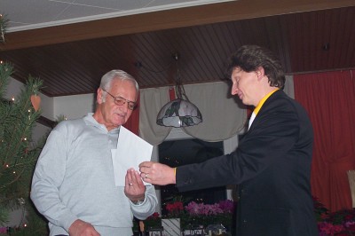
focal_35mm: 66
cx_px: 178
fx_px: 650
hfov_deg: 30.5
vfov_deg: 20.6
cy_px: 118
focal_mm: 8.74
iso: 140
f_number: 3.26
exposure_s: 1/80.5
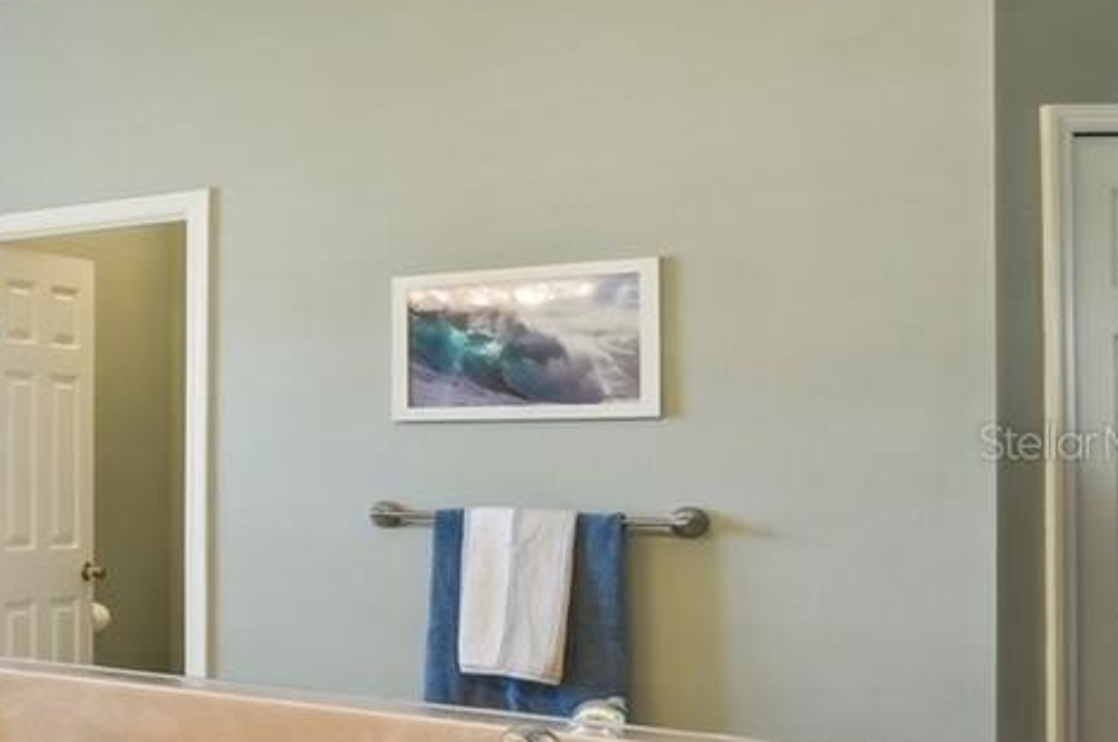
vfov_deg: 27.9
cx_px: -723
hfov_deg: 25.1
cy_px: 442
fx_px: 1489
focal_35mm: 48
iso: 400
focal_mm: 14
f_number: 8
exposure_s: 1/20
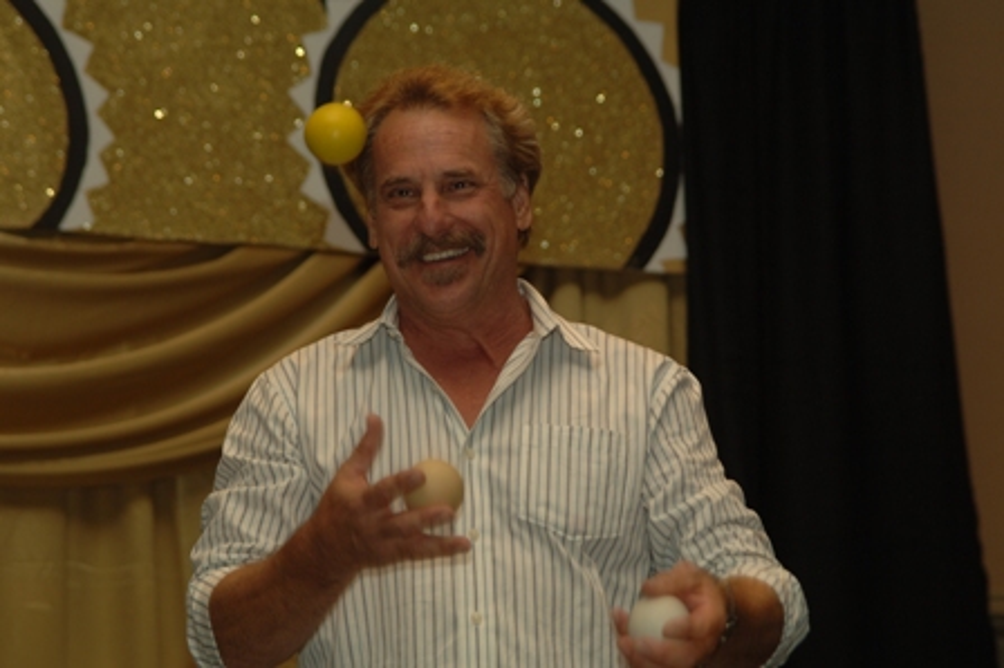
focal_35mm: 158
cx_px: 502
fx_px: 4389
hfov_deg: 13.0
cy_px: 334
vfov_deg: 8.7
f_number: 4.5
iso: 250
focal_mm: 105
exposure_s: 1/60
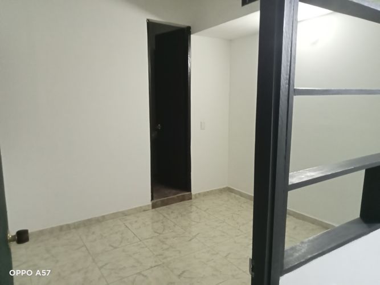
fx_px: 307
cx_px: 190
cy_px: 142
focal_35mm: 28
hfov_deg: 63.5
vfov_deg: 49.7
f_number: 2.2
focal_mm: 3.46
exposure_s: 1/25
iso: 1279
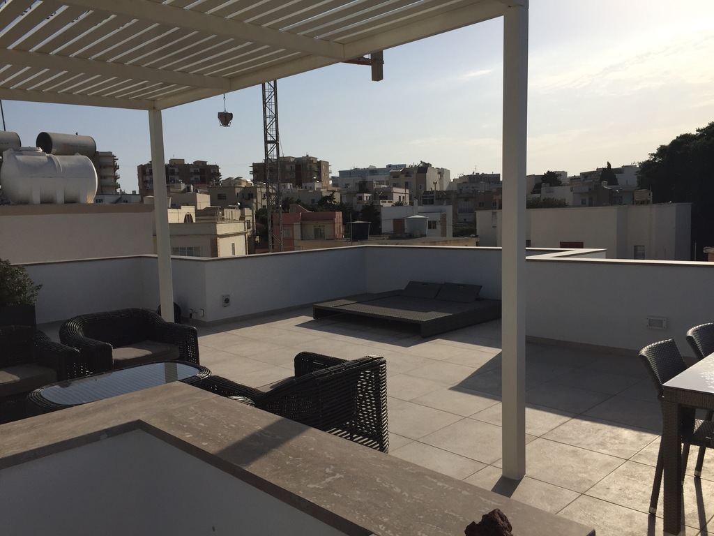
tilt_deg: -3.9
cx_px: 357
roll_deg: +1.7
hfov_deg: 61.7
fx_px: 598
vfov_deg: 48.2
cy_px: 268
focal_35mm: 29
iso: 32
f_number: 2.2
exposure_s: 1/6623
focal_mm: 4.15
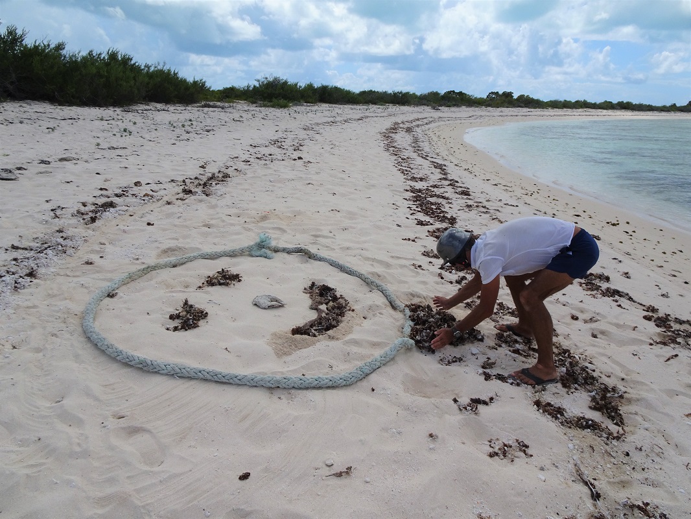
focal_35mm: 24
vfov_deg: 56.8
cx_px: 346
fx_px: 479
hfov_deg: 71.6
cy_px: 260
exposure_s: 1/1600
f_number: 3.5
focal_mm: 4.1
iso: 80
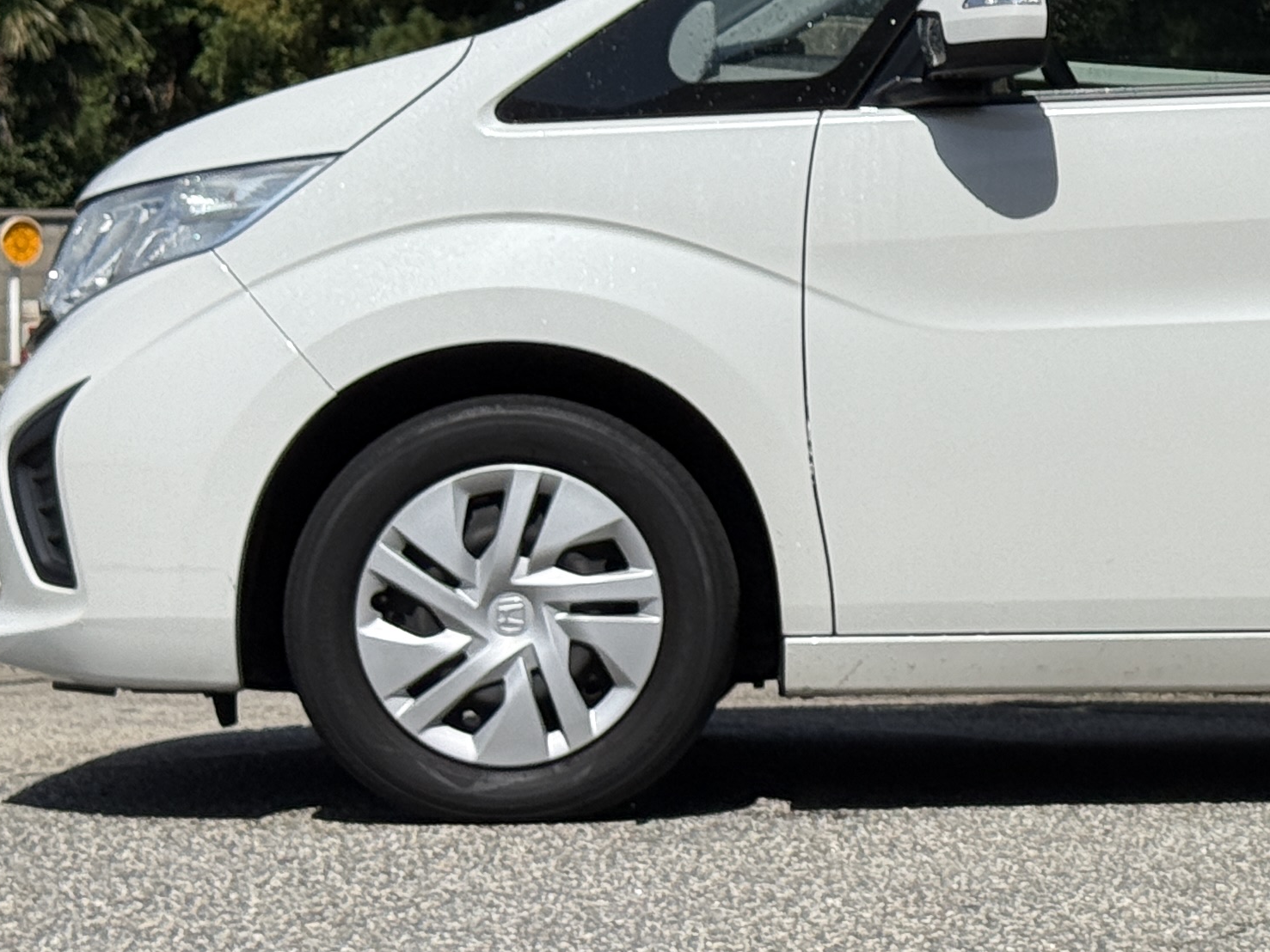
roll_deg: -1.1
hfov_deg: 14.6
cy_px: 185
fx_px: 4807
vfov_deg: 11.3
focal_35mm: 131
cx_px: 1490
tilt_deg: +1.6
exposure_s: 1/11364
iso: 80
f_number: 1.78
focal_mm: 6.76
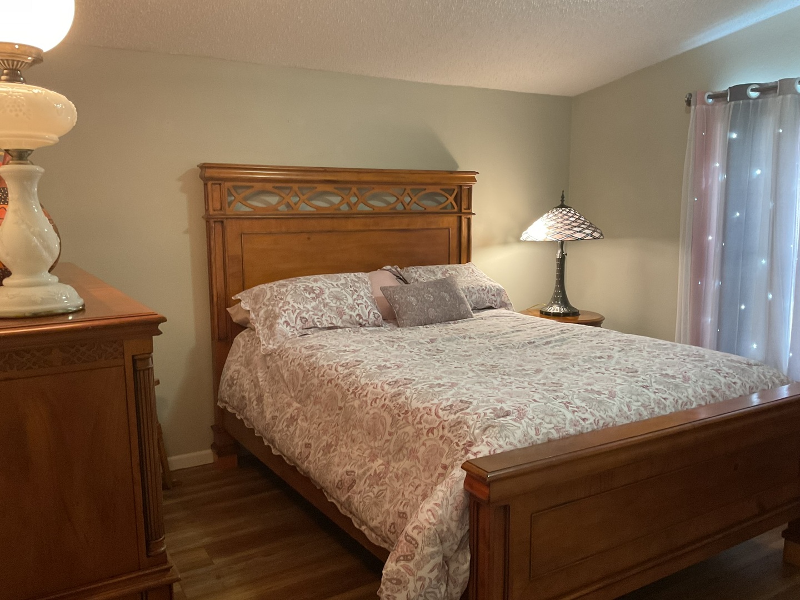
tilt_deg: -8.8
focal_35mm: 29
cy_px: 300
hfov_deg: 61.7
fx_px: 670
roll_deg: -0.4
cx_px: 400
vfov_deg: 48.2
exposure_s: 1/60
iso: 250
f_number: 1.8
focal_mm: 3
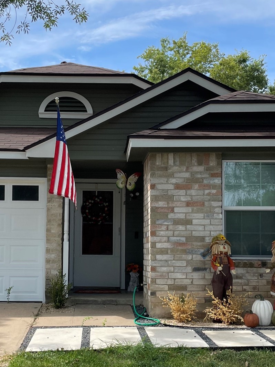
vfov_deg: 37.9
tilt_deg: +3.0
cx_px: 88
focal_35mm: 50
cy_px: 230
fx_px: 530
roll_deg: -1.2
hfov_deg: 28.9
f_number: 1.6
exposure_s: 1/2257
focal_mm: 4.2
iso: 32
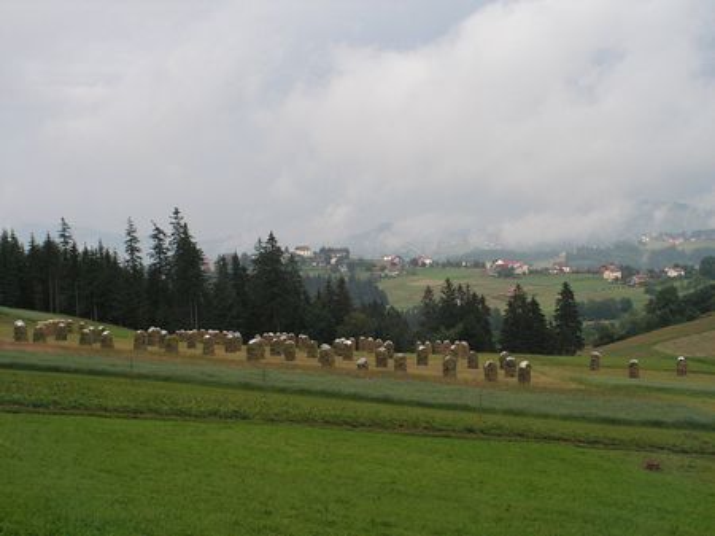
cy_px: 268
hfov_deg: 28.6
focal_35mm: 68
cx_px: 358
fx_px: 1404
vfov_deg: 21.6
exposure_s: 1/320
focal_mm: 11.4
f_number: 8
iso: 100
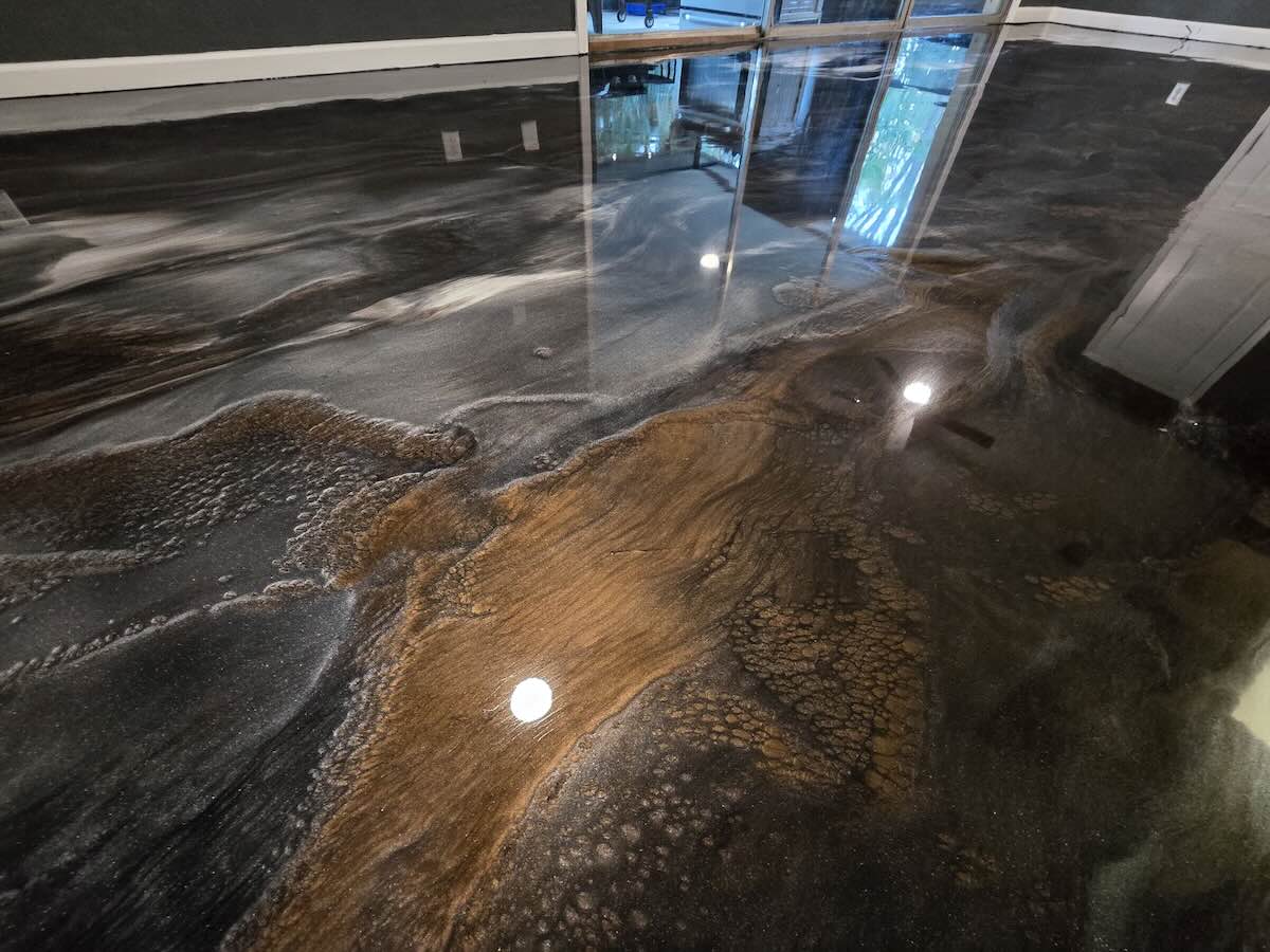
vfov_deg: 89.9
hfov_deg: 106.2
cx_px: 635
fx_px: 477
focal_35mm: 13
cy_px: 476
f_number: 2.2
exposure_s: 1/26
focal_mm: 2.2
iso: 1250
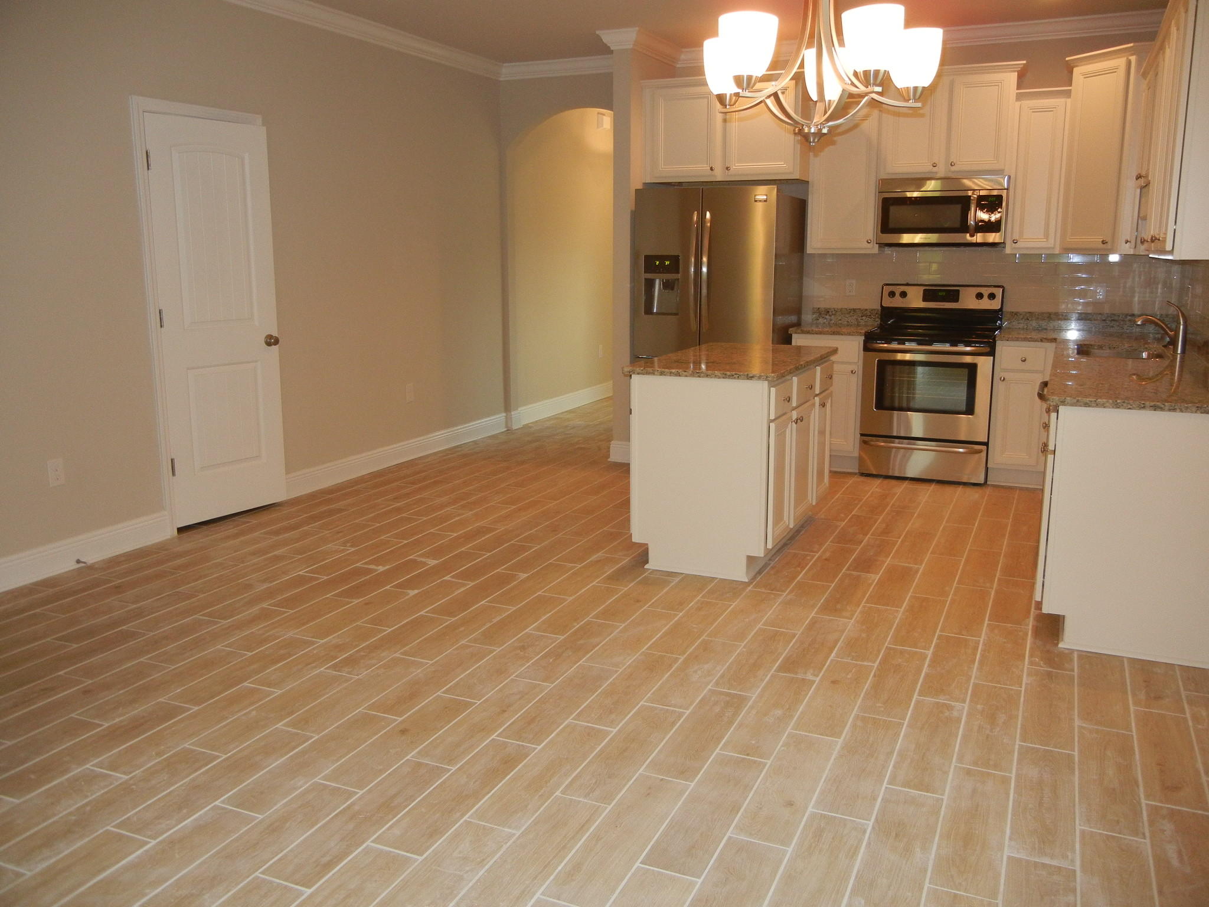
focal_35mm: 30
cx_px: 604
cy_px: 454
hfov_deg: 60.0
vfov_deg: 46.8
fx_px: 1048
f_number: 3.5
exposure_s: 1/30
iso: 253
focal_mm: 5.4
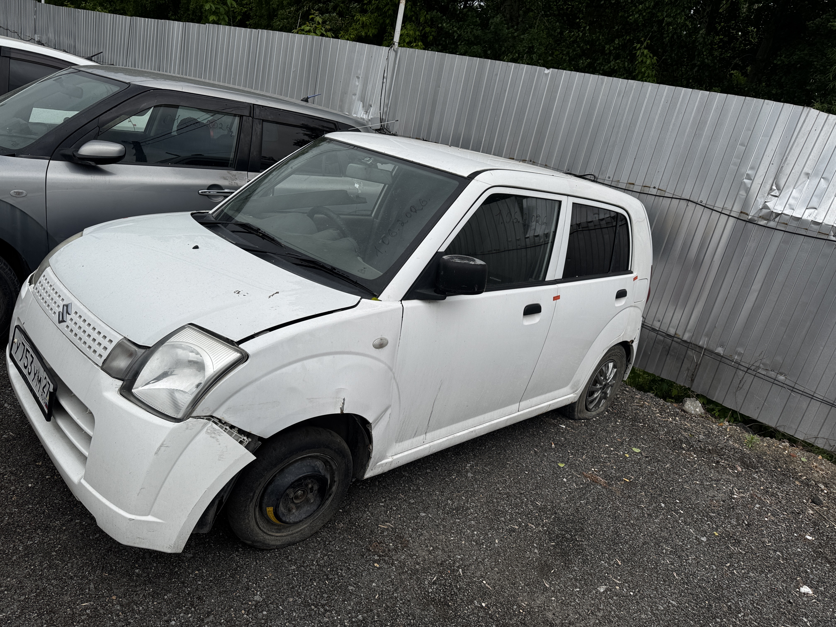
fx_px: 580
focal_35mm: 24
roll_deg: -11.1
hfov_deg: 71.6
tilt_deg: -19.0
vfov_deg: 56.8
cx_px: 418
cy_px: 314
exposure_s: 1/1818
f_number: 1.78
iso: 80
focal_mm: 6.76
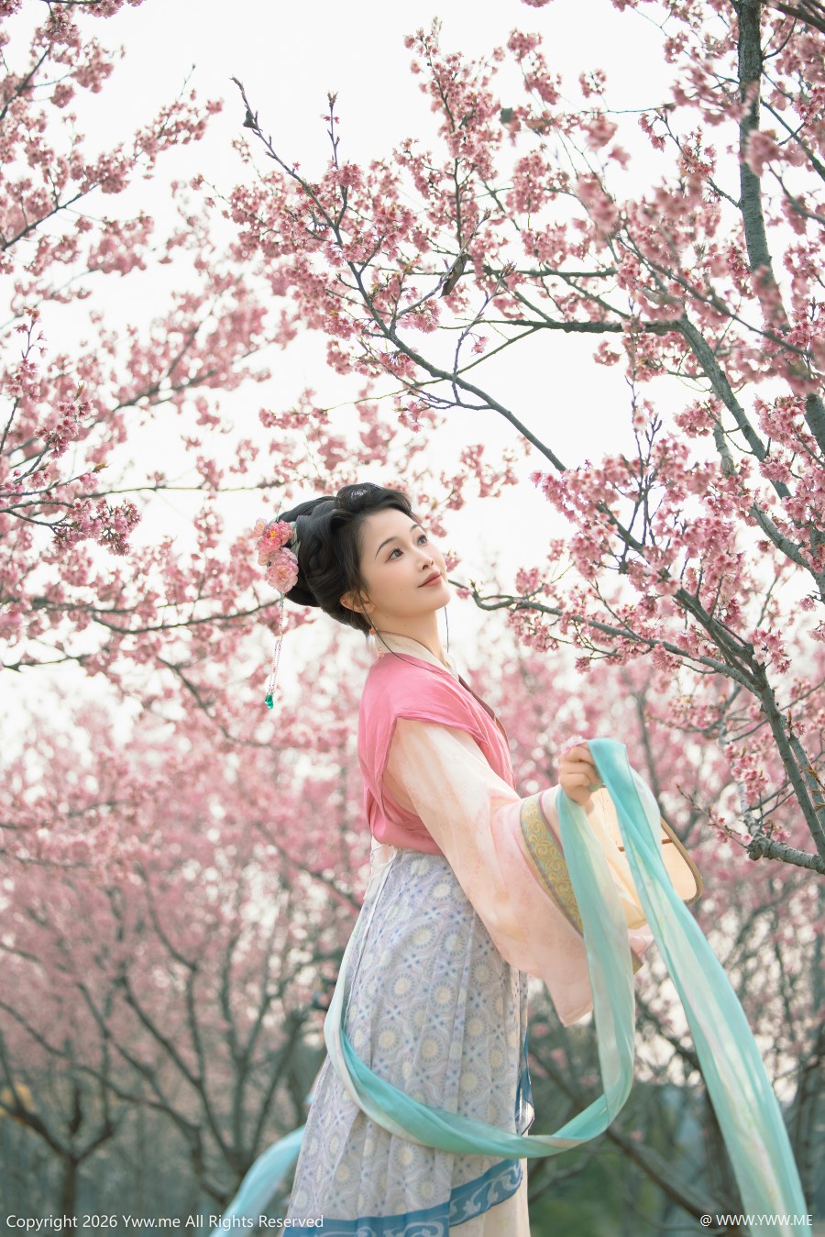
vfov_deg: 29.2
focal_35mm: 69
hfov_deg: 19.7
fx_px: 2370
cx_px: 412
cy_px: 618
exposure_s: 1/320
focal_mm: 70
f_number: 2.8
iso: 100
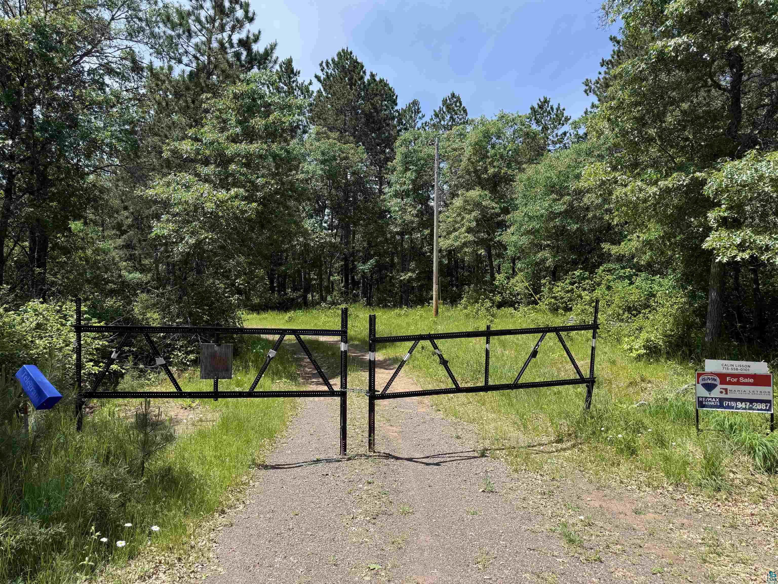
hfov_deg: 71.6
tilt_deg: -1.2
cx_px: 389
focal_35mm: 24
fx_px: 539
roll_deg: -0.3
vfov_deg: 56.8
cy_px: 292
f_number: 1.78
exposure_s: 1/2053
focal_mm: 6.76
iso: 80
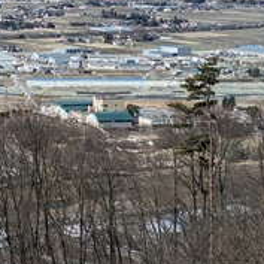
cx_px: -78
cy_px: 81
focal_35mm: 153
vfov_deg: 11.4
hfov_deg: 11.1
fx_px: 1320
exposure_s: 1/1550
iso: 46
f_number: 1.85
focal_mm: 6.81
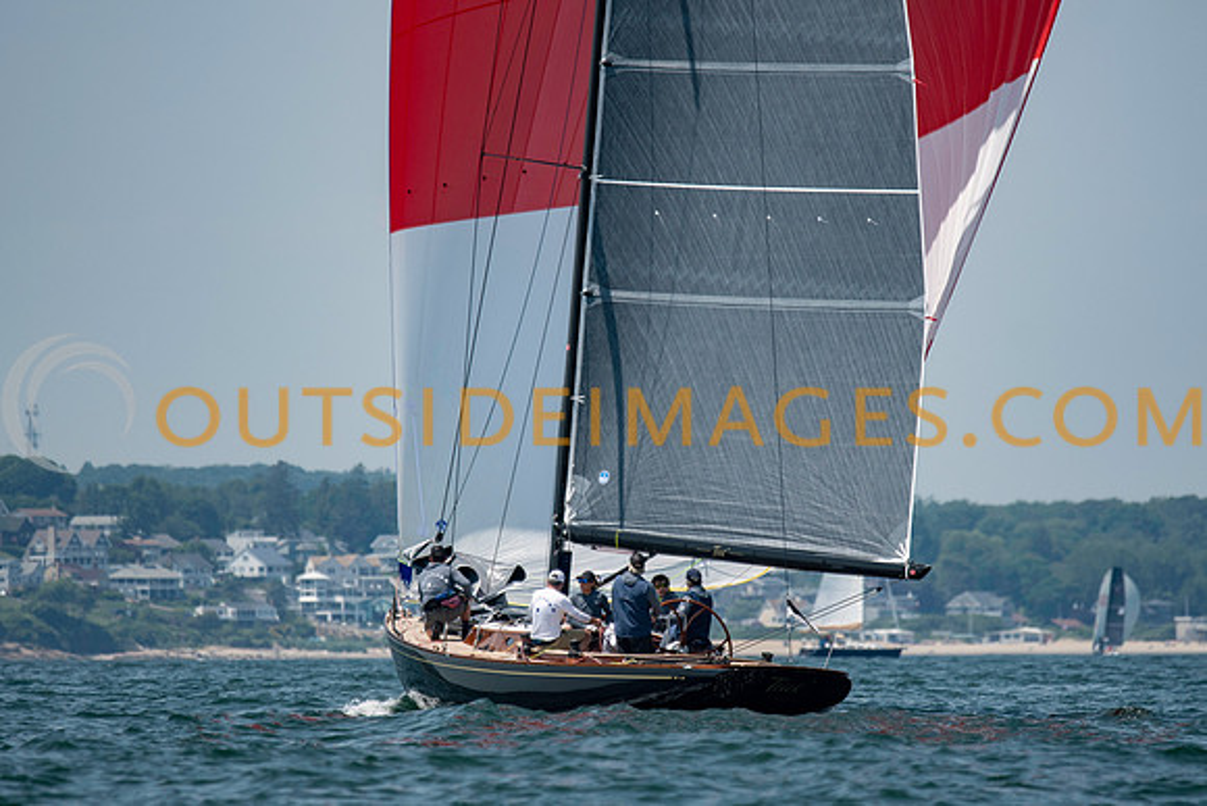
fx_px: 15821
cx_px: 604
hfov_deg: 4.4
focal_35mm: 472
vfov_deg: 2.9
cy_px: 403
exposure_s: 1/3200
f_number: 4
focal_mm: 300
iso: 200
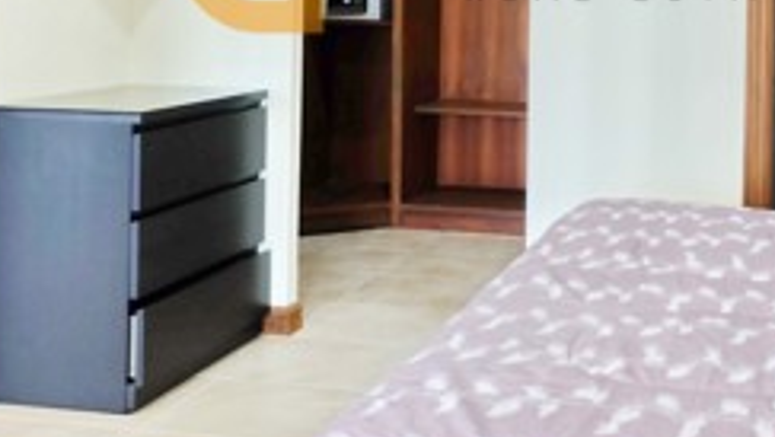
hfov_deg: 33.3
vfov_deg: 18.7
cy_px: -51
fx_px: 1275
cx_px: 555
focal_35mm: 62
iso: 200
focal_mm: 16
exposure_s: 1/28
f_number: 3.5
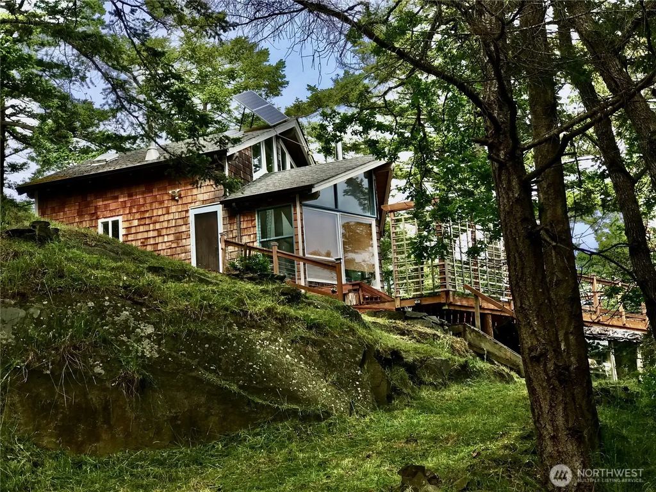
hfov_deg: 33.8
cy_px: 246
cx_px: 328
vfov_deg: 25.7
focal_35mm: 57
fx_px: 1080
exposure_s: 1/206
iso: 20
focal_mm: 6.6
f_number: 2.8
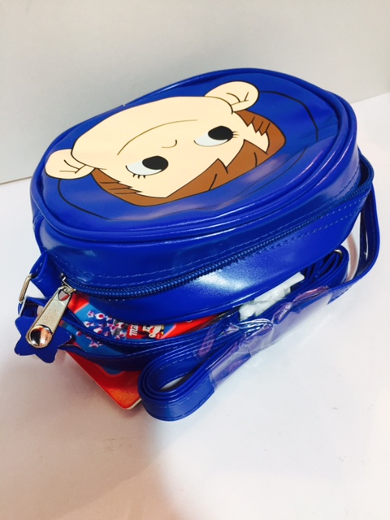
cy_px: 260
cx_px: 195
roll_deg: +4.6
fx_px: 436
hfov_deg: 48.2
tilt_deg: -44.9
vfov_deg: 61.7
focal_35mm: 29
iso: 125
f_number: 2.2
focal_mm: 4.15
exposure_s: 1/33
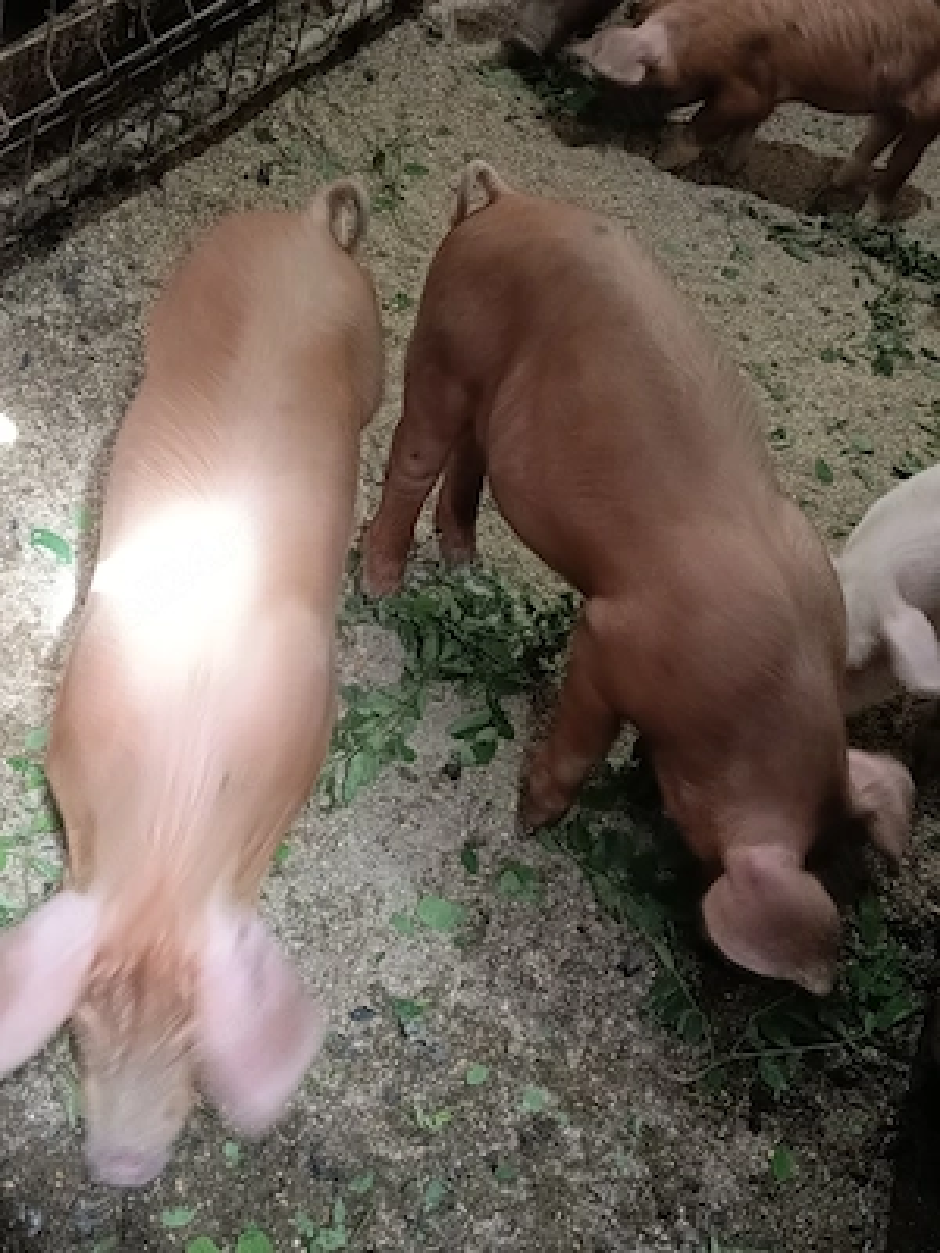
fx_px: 1810
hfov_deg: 29.1
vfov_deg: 38.2
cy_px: 626
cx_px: 470
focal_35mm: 50
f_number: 1.7
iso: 1150
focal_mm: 5.27
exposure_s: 1/25.1
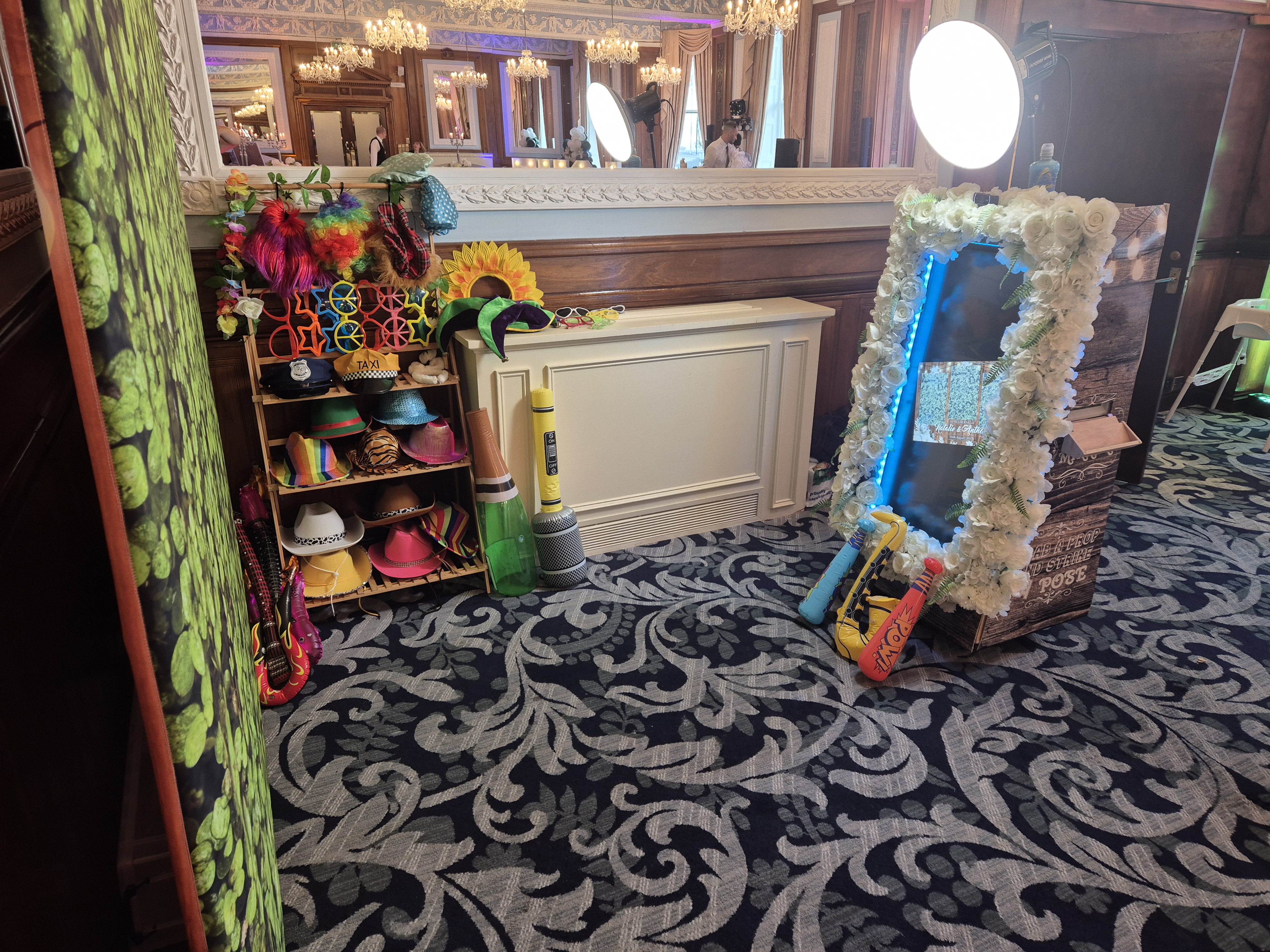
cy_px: 476
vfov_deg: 58.9
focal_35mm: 23
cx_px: 635
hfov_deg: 73.9
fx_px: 844
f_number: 1.8
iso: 160
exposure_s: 1/50
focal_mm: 5.4
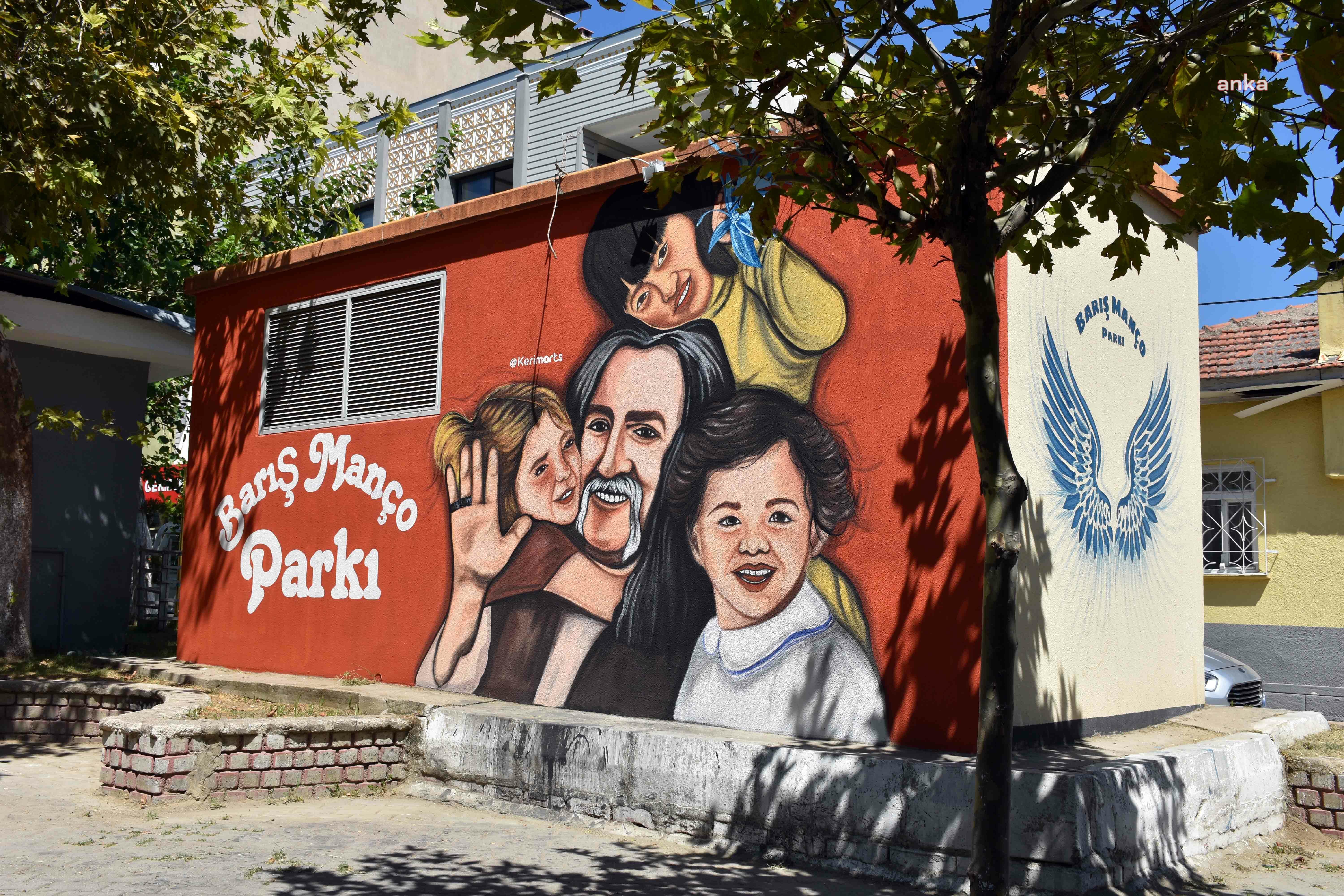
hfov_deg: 55.1
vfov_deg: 38.4
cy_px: 448
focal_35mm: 34
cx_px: 672
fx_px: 1288
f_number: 9
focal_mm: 23
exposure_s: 1/320
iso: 125
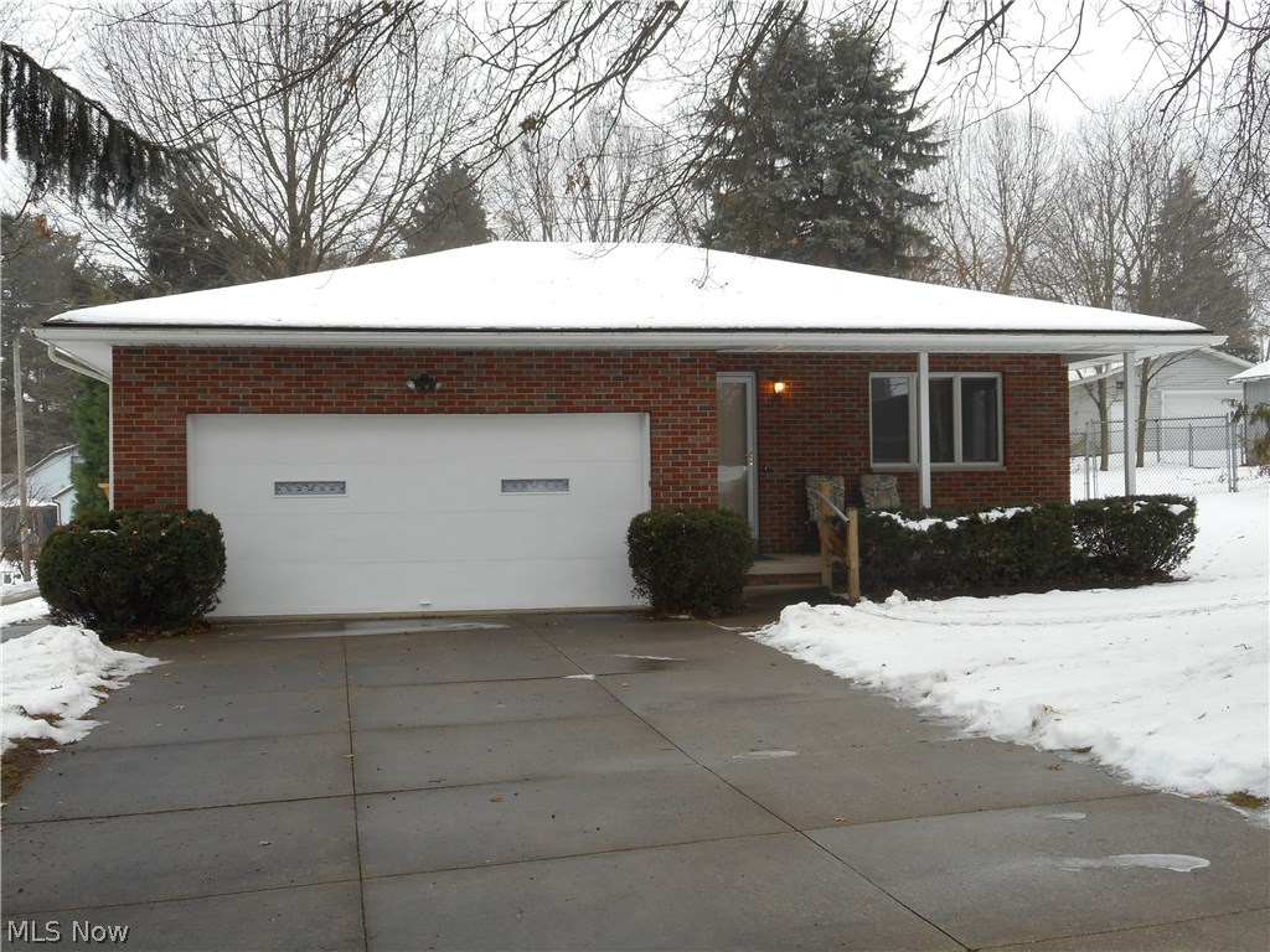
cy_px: 476
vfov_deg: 32.9
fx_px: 1614
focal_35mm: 44
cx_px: 635
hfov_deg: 42.9
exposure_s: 1/30
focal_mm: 7.9
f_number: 4.7
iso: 80
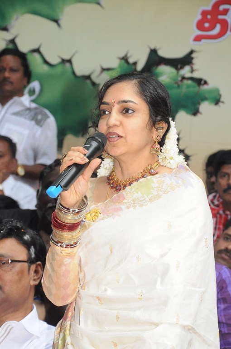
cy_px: 174
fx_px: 1520
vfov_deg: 13.1
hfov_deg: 8.7
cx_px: 116
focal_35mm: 158
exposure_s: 1/125
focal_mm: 105
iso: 1250
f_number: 11
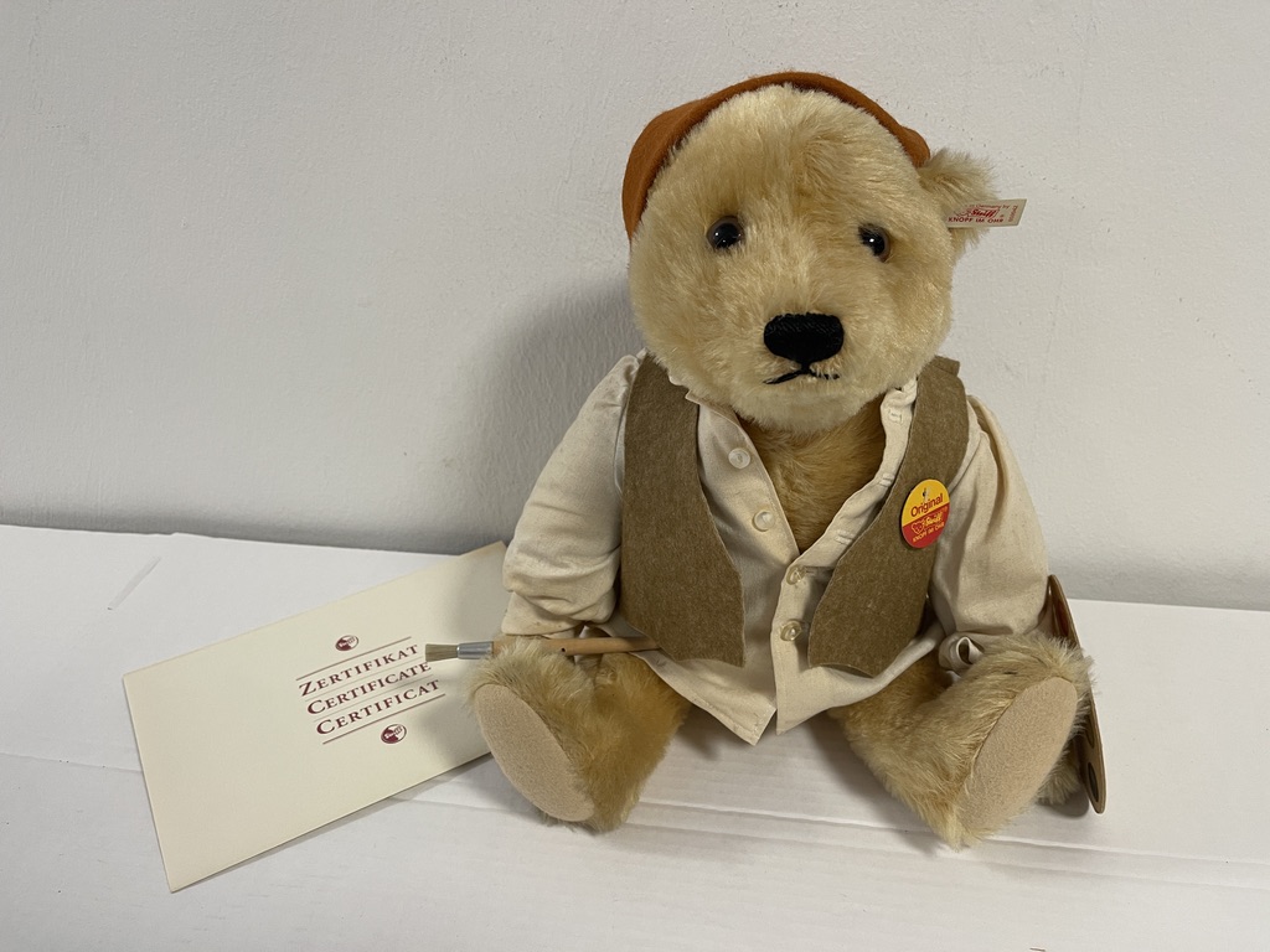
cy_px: 476
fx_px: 917
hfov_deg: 69.4
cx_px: 635
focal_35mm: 25
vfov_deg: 54.9
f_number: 1.6
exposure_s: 1/50
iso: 100
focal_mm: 5.1
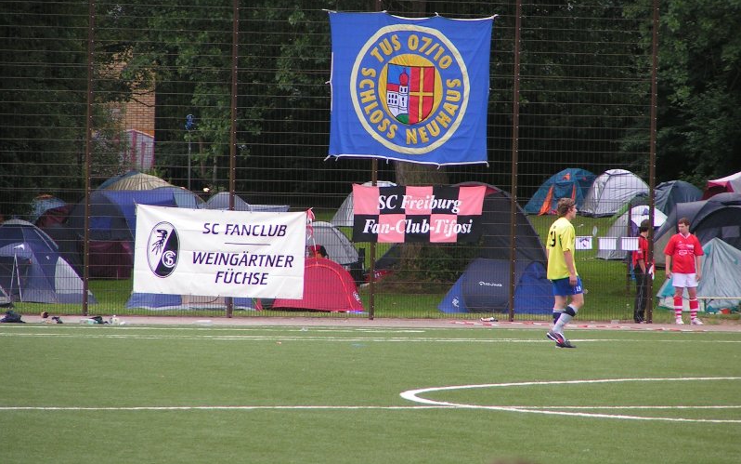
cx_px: 370
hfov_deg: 5.2
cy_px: 186
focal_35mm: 404
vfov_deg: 3.3
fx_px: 8160
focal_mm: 58
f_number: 3.5
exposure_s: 1/400
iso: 80
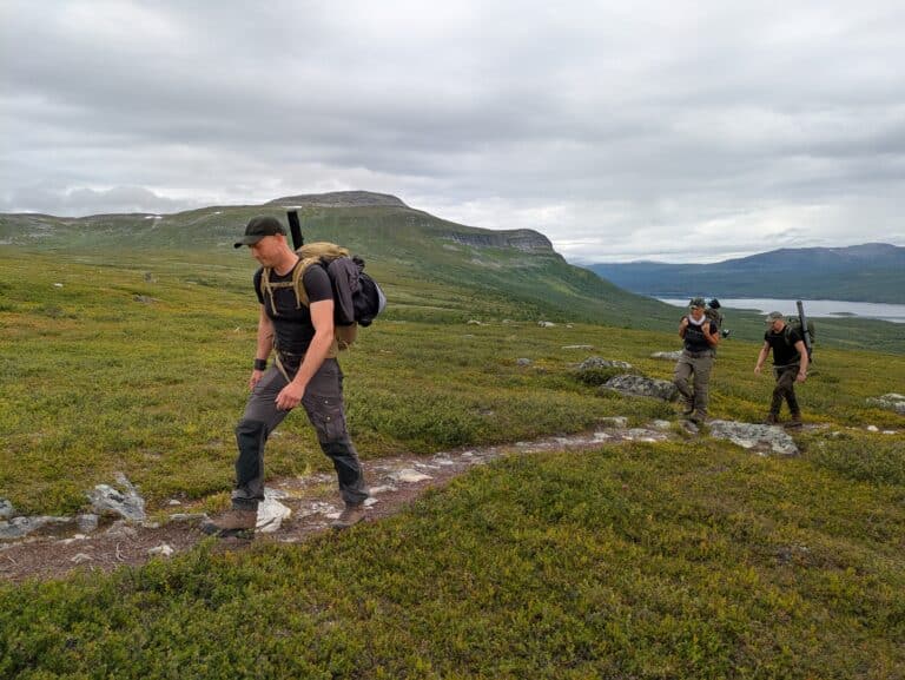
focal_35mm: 25
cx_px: 452
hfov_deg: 69.4
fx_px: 654
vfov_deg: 54.9
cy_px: 340
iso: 48
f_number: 1.89
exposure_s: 1/808
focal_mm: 5.43
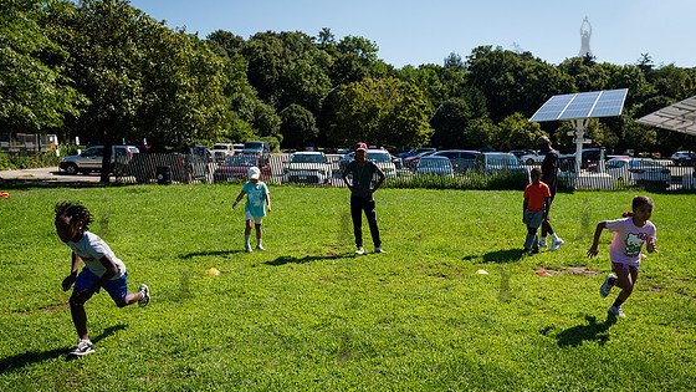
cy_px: 264
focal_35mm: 31
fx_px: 572
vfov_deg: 37.3
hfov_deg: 62.5
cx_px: 379
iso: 200
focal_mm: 24
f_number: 3.5
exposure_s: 1/1600
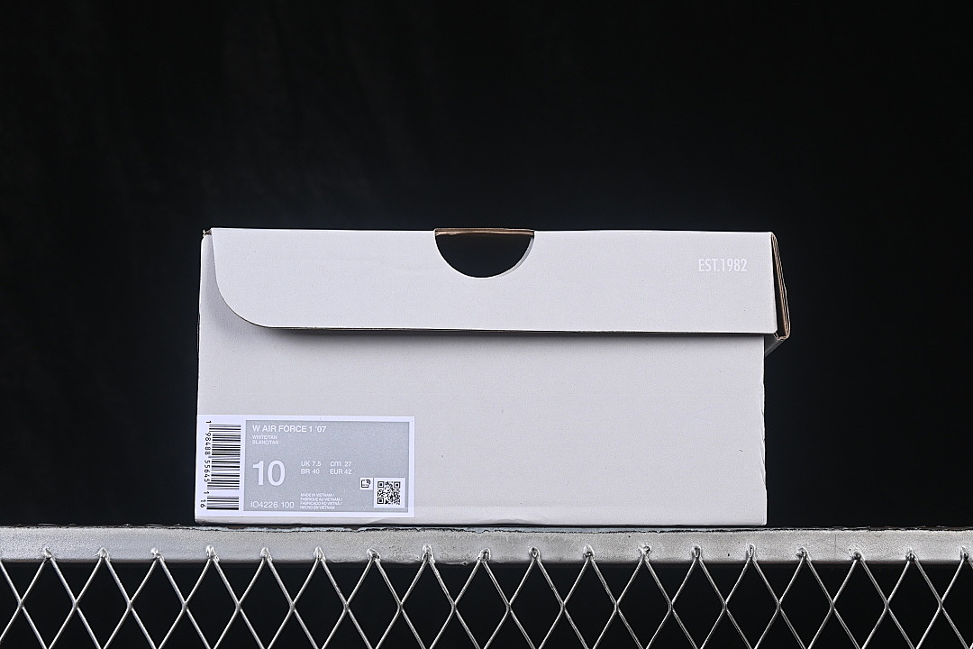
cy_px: 324
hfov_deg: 27.0
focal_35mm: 75
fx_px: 2027
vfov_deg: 18.2
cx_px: 486
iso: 160
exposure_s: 1/80
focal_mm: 50
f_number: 8
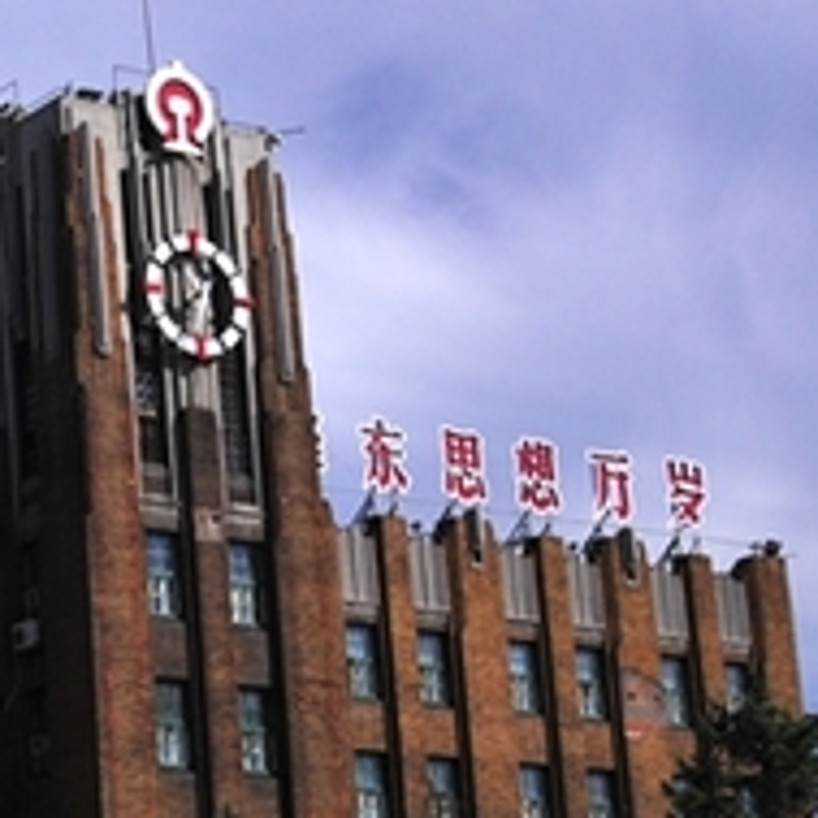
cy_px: 498
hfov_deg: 15.2
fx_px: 2593
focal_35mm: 97
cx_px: -701
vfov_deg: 17.9
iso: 200
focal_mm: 16
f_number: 8
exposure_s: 1/320
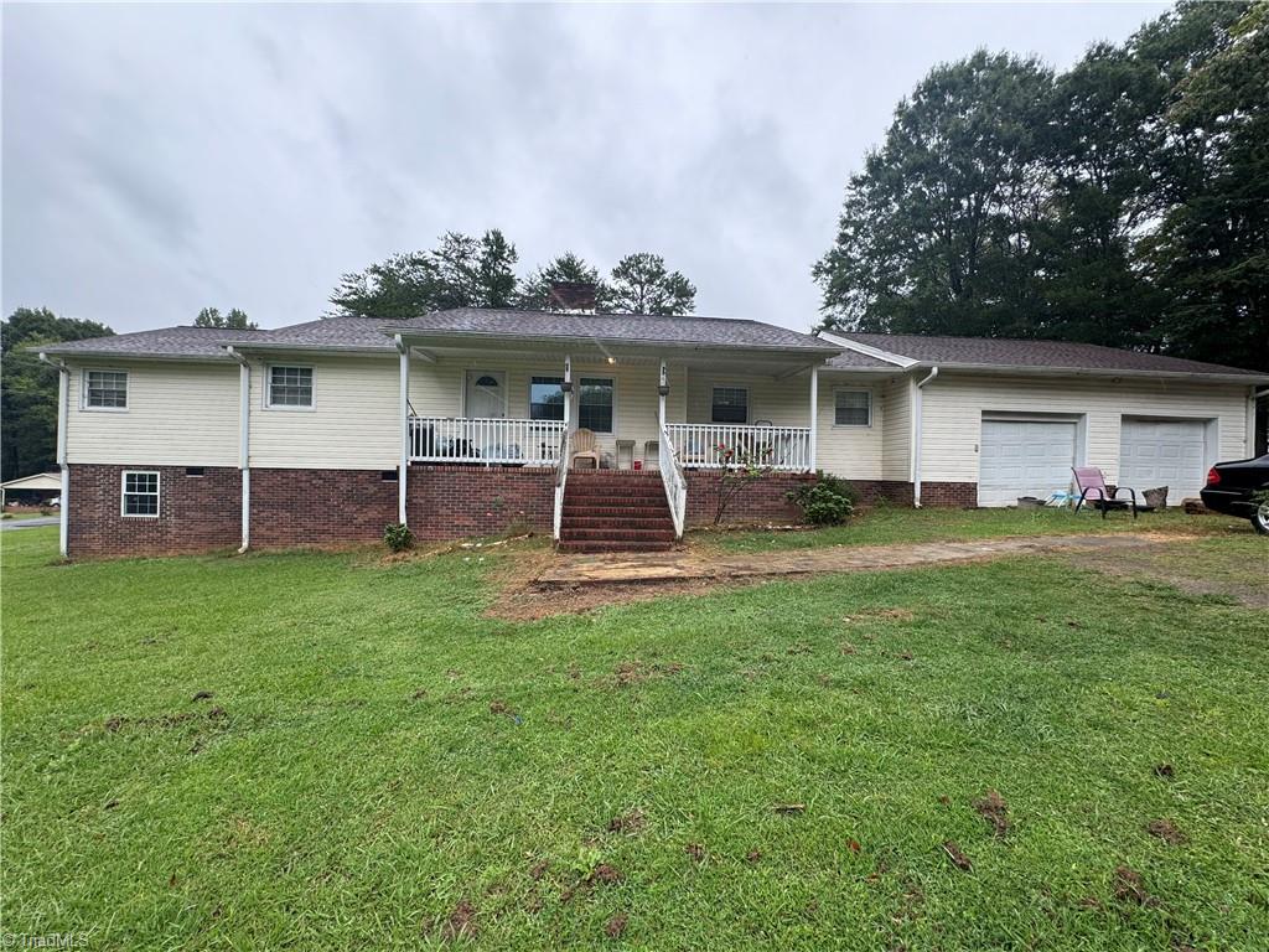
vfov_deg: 85.7
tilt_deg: -0.9
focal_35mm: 14
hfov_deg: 102.1
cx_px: 634
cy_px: 476
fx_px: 513
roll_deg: -1.3
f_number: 2.2
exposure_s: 1/226
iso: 40
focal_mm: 2.22
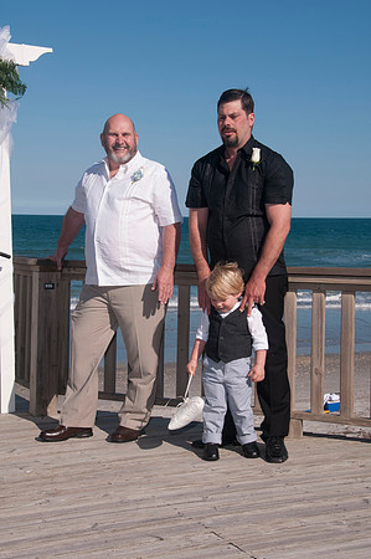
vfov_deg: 33.4
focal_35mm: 60
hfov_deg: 22.6
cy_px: 280
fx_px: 930
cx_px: 186
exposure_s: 1/250
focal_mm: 40
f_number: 13
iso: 100
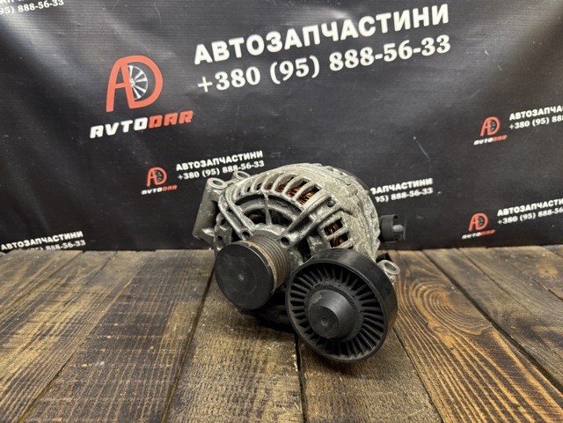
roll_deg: +0.1
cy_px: 212
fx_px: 390
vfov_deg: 56.8
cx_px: 282
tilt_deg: -11.9
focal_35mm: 24
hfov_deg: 71.6
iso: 250
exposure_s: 1/50
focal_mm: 6.76
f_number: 1.78
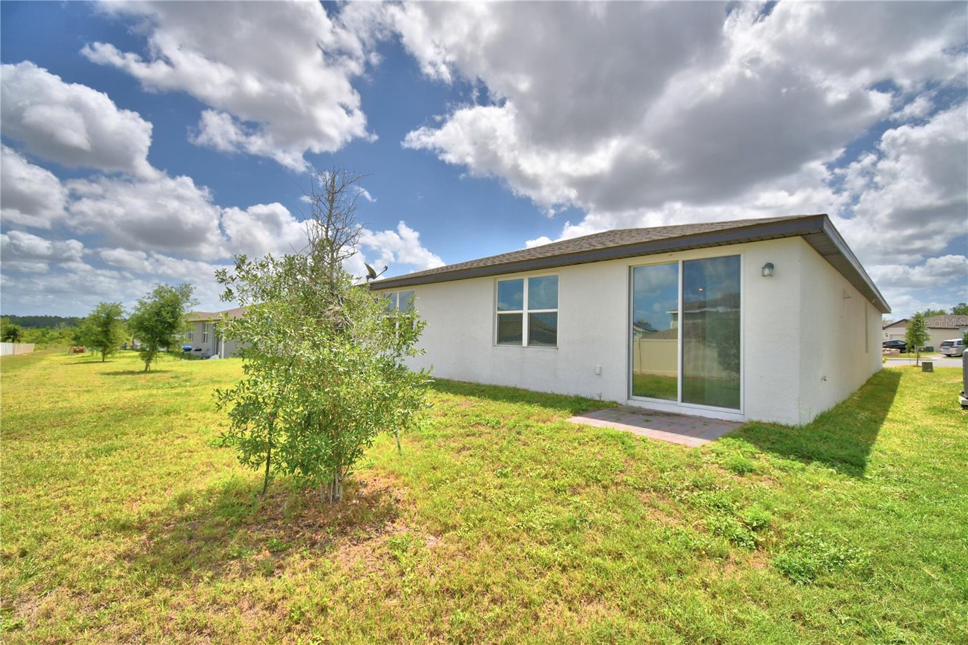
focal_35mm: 15
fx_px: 403
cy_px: 322
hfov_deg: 100.4
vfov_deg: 77.3
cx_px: 484
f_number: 4.5
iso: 100
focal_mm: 10
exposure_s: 1/1600
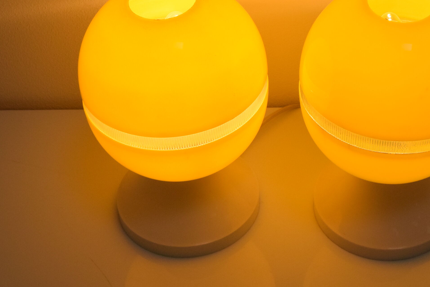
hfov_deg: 22.8
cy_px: 100
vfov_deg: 15.4
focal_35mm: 89
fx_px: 1064
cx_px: 282
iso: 1600
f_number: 13
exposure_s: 1/640
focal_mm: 38
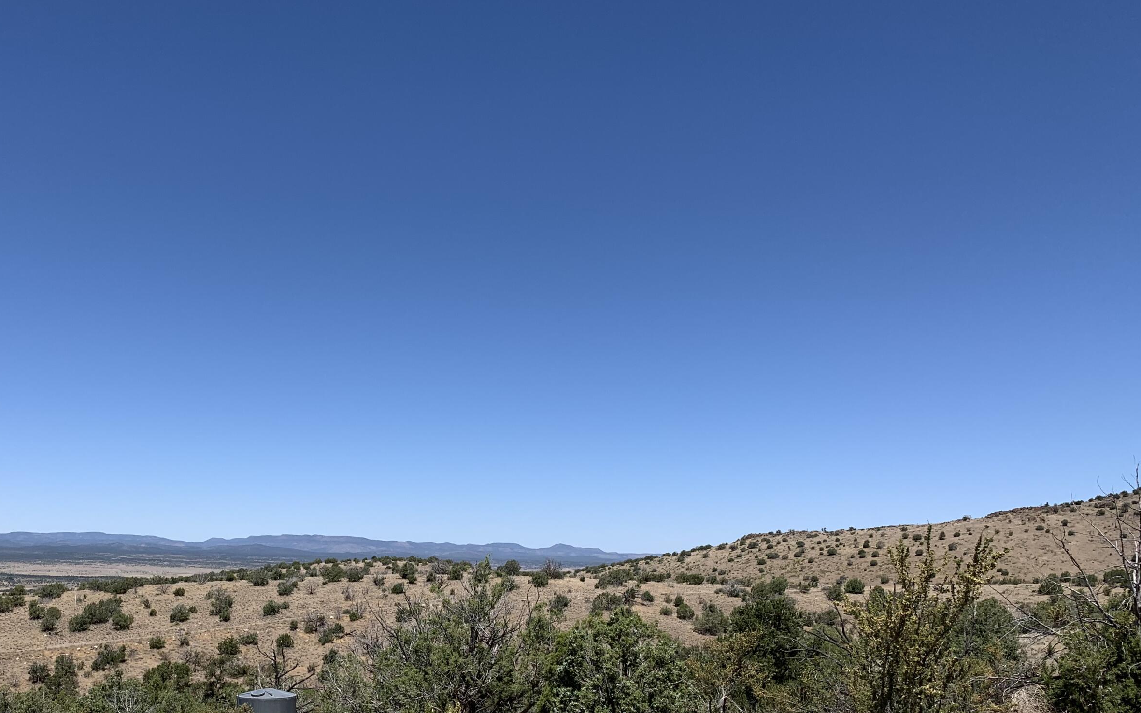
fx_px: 1088
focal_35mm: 35
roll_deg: -1.6
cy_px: 535
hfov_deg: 54.8
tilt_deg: +1.2
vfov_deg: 35.5
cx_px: 441
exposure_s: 1/3185
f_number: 1.8
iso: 25
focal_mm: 4.25
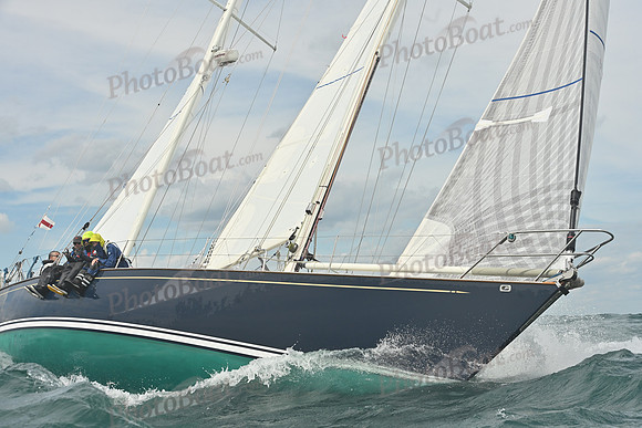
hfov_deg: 28.8
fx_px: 1249
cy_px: 214
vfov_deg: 19.5
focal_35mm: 70
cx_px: 321
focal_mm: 70
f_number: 11
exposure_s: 1/1250
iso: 320
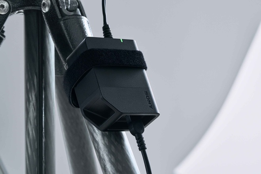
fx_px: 725
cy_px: 87
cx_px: 130
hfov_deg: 20.4
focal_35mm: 100
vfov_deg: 13.7
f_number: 16
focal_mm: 100
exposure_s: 1/8
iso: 800
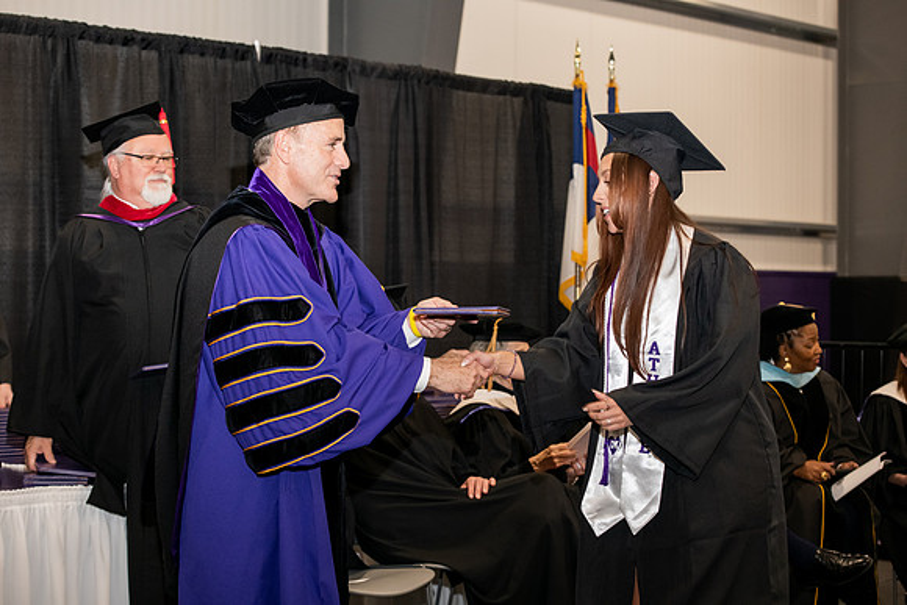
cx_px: 454
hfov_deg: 28.8
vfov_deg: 19.5
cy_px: 302
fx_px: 1764
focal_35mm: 70
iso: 2000
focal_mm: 70
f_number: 5
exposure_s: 1/200
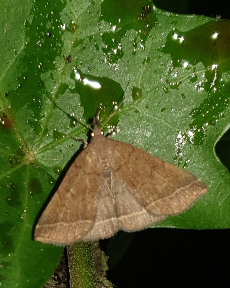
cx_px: 113
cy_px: 150
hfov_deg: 51.5
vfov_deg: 62.2
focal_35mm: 28
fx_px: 238
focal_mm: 4.3
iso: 50
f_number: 1.5
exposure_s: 1/170
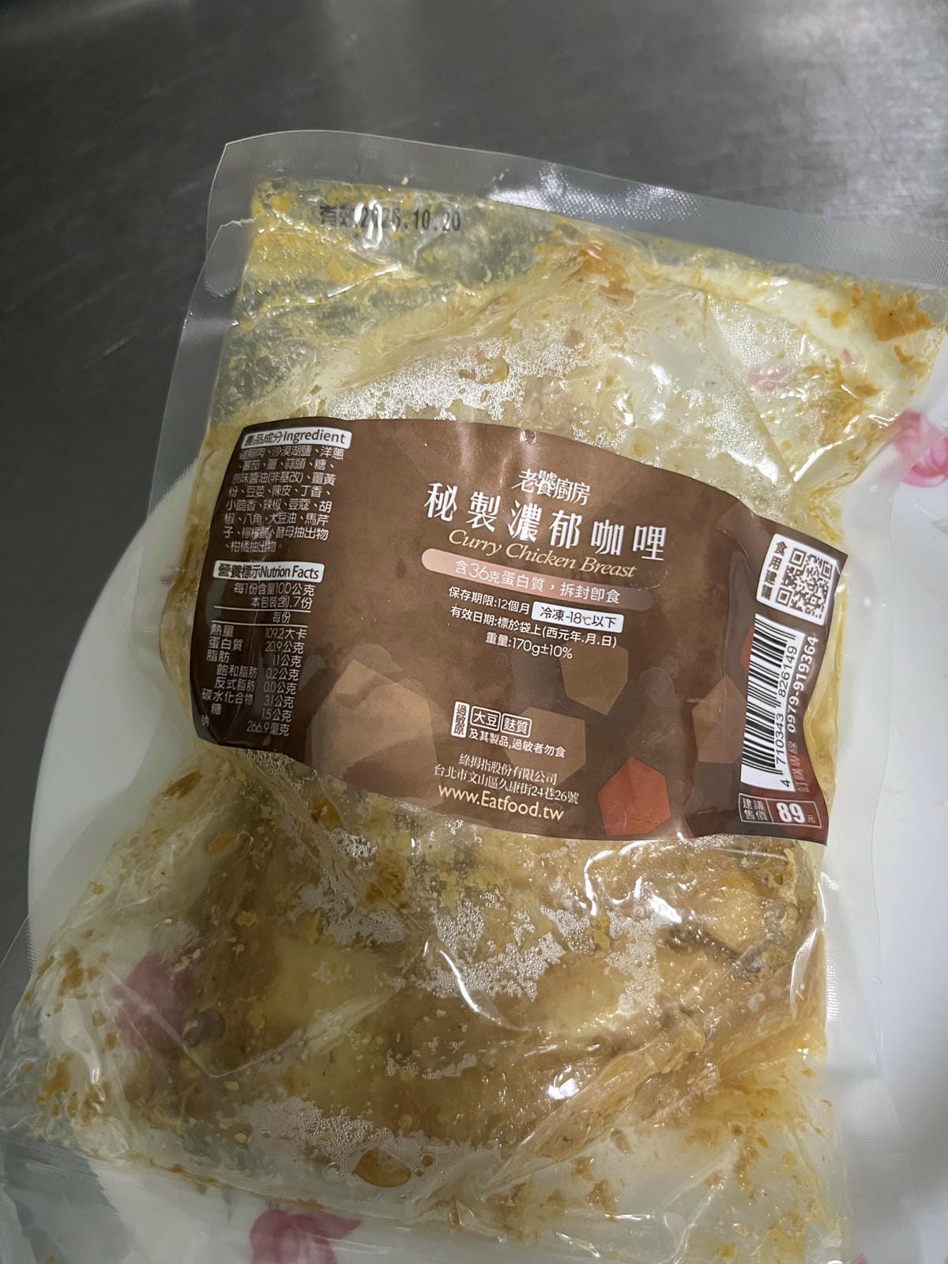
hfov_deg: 53.1
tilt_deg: -70.0
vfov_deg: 67.3
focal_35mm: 26
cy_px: 632
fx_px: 949
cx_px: 474
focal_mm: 5.1
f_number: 1.6
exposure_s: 1/60
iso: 400
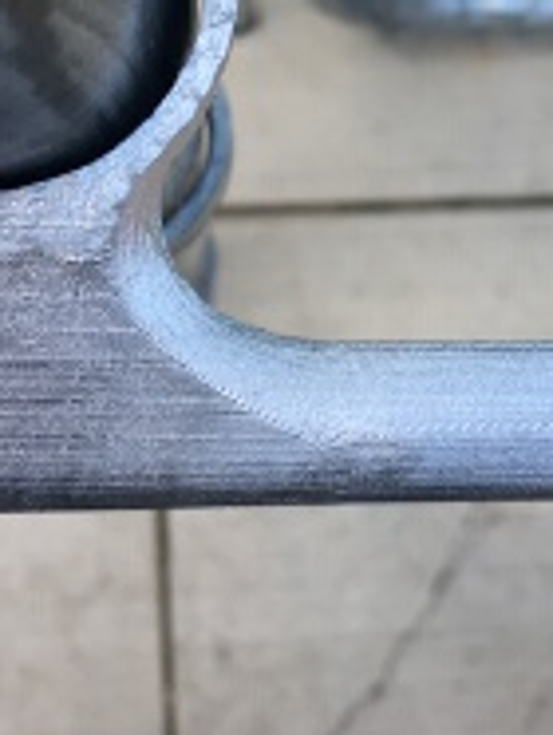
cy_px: -12
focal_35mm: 83
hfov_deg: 17.8
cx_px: 385
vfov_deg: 22.6
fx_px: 1764
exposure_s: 1/178
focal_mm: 4.15
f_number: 2.2
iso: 25
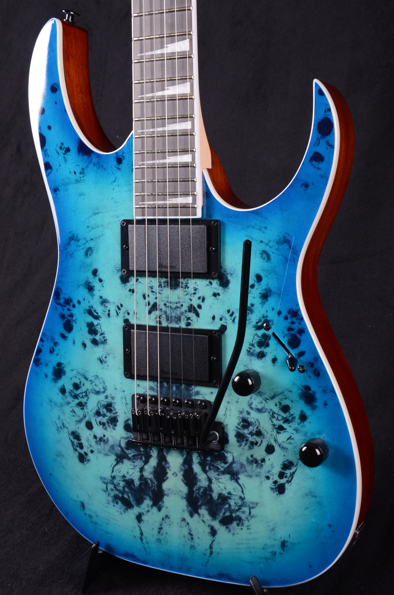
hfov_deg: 25.6
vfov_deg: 37.9
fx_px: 866
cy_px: 298
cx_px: 197
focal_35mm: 52
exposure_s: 1/200
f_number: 11
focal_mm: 35
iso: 200
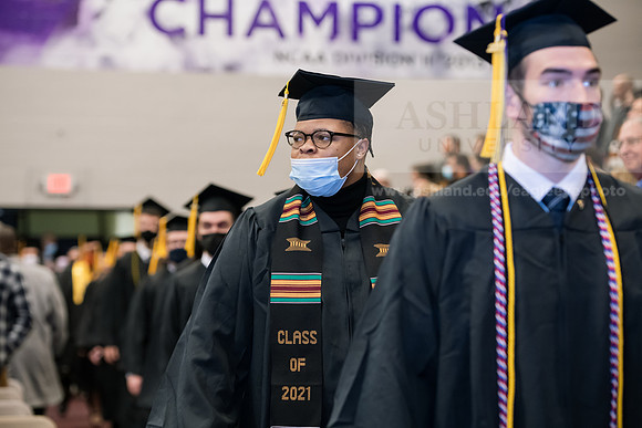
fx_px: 1819
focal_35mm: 102
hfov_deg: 20.0
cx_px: 321
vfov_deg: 13.4
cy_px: 214
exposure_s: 1/200
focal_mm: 102
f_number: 3.5
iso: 1600
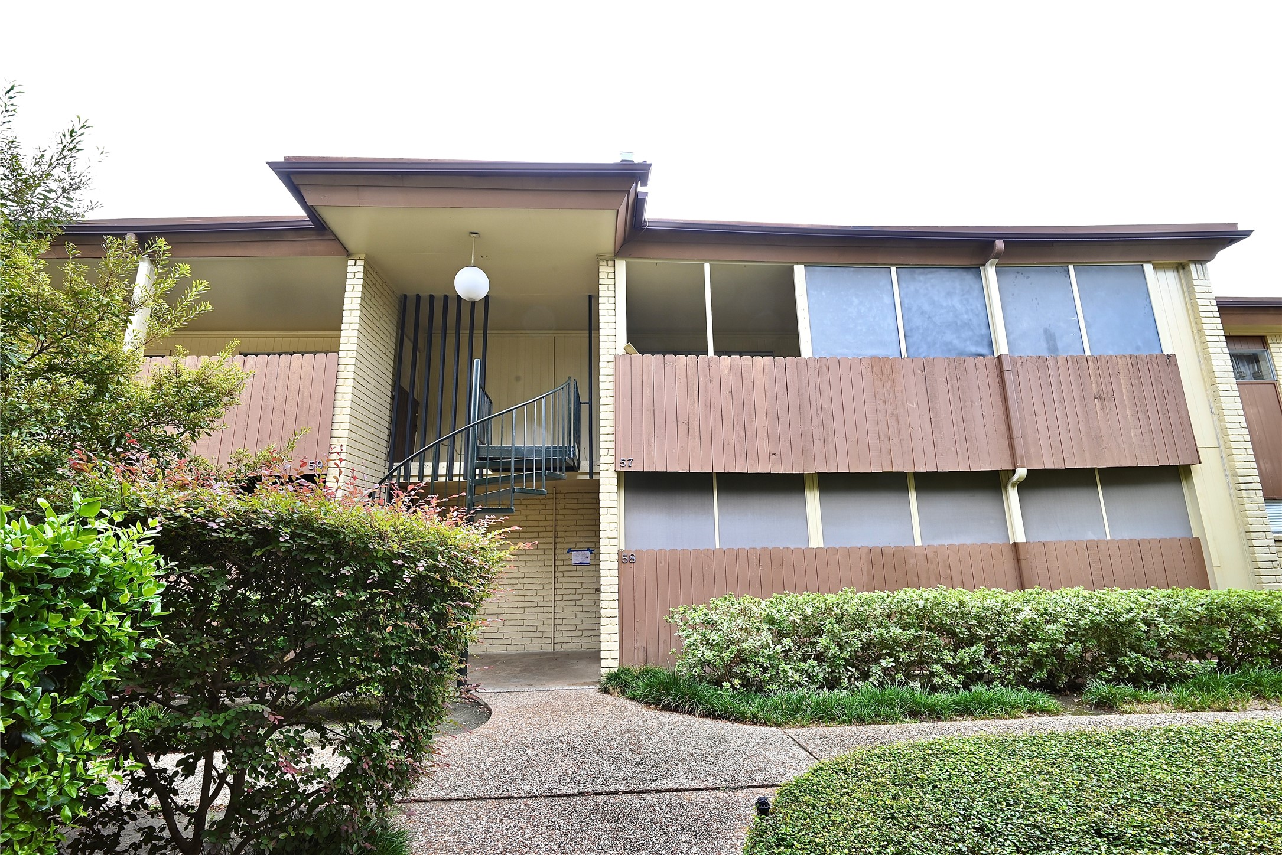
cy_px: 428
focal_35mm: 16
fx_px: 570
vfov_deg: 73.8
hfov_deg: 96.7
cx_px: 641
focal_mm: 16
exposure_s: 1/15
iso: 200
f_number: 14
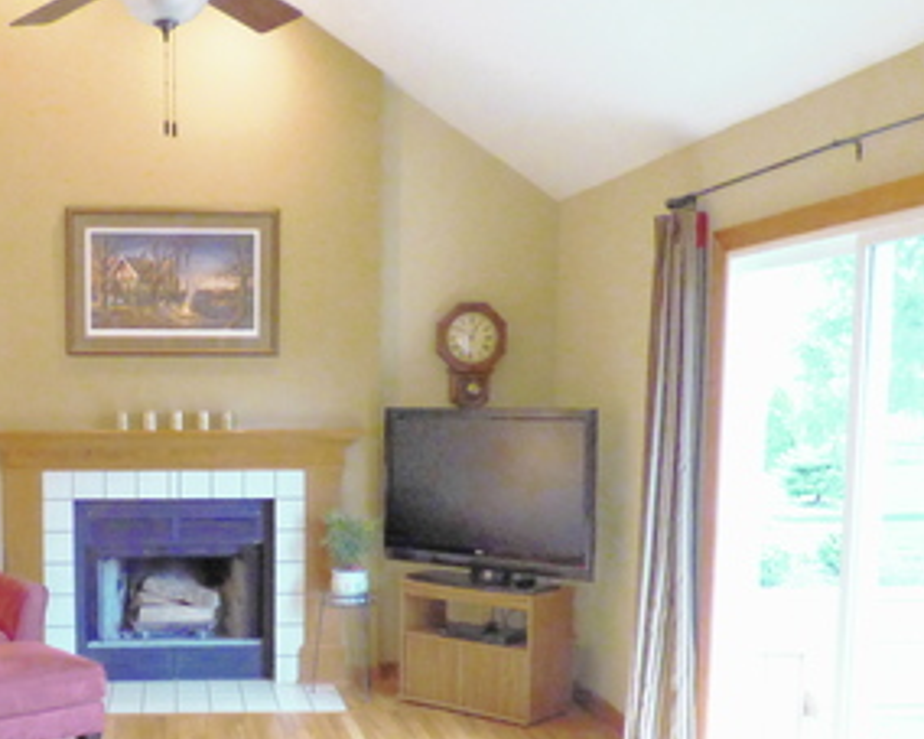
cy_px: 514
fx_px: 1203
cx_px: 221
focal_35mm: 44
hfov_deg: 40.7
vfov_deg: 33.7
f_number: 2.8
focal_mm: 3.58
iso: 400
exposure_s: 1/40
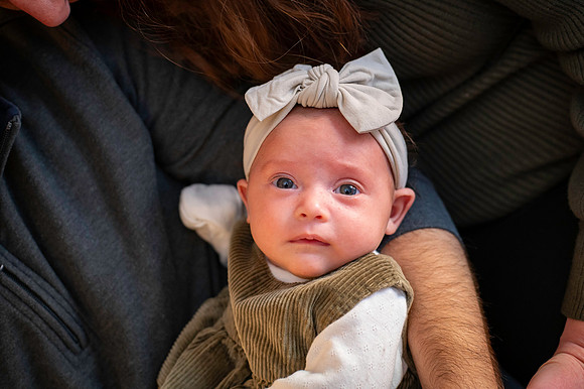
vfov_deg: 27.0
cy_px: 194
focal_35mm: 50
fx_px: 811
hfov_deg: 39.6
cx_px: 292
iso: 3200
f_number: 3.2
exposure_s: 1/60
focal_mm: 50
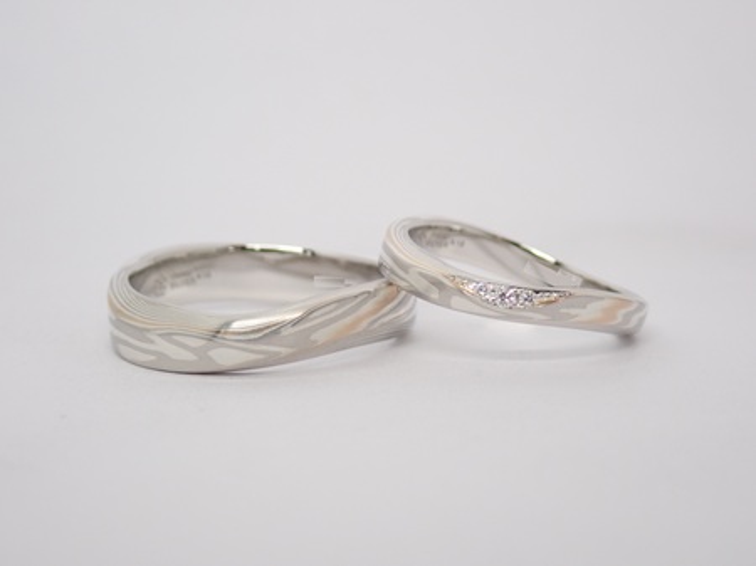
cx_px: 378
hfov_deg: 23.8
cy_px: 283
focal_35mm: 82
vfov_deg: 18.0
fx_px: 1790
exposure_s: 1/125
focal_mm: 14.62
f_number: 4.3
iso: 200
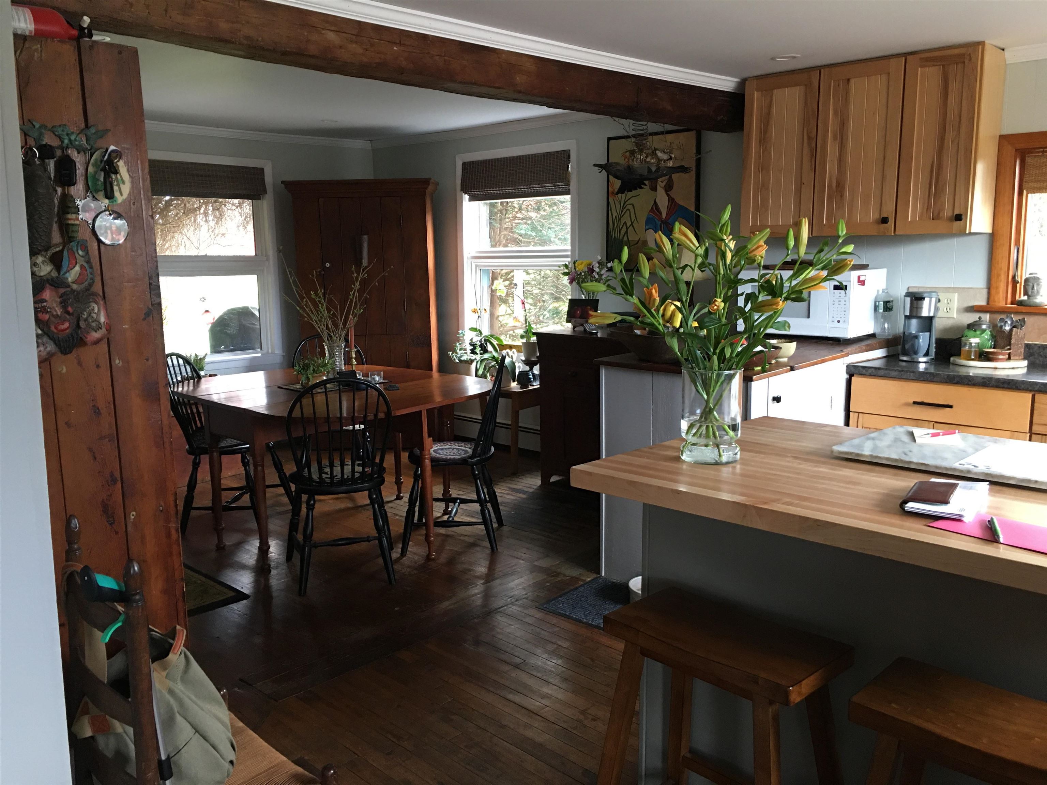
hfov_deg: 61.7
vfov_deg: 48.2
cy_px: 392
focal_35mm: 29
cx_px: 524
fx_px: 877
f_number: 2.2
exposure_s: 1/15
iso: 64
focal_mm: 4.15
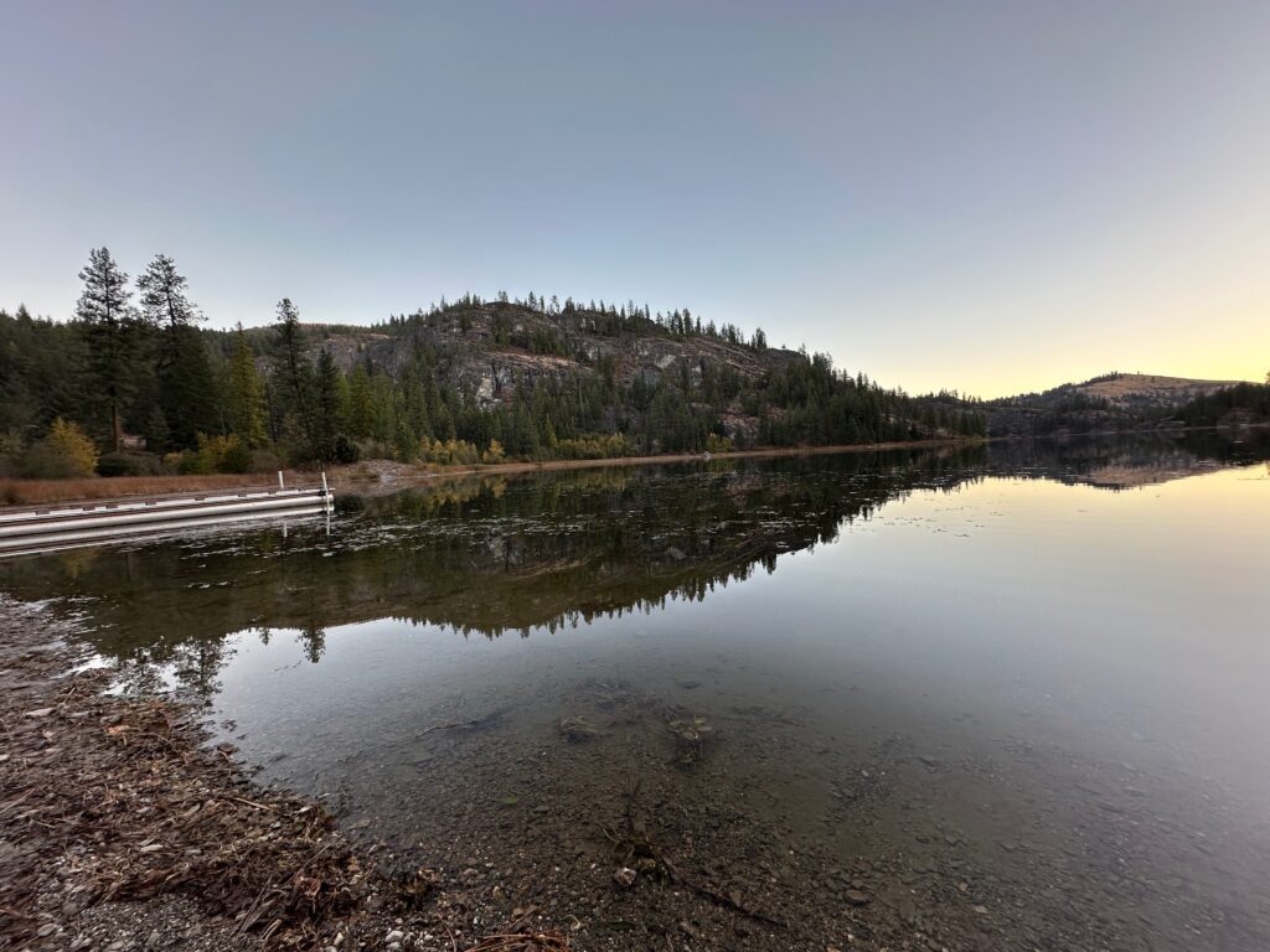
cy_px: 476
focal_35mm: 14
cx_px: 635
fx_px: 514
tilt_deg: -0.9
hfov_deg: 102.1
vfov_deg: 85.7
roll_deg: +3.2
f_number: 2.2
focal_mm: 2.22
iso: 50
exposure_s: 1/99
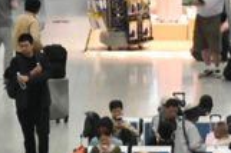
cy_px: 364
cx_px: 716
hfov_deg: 2.0
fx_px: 6513
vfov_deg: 1.3
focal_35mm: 1016
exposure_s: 1/200
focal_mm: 160
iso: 4000
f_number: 6.3
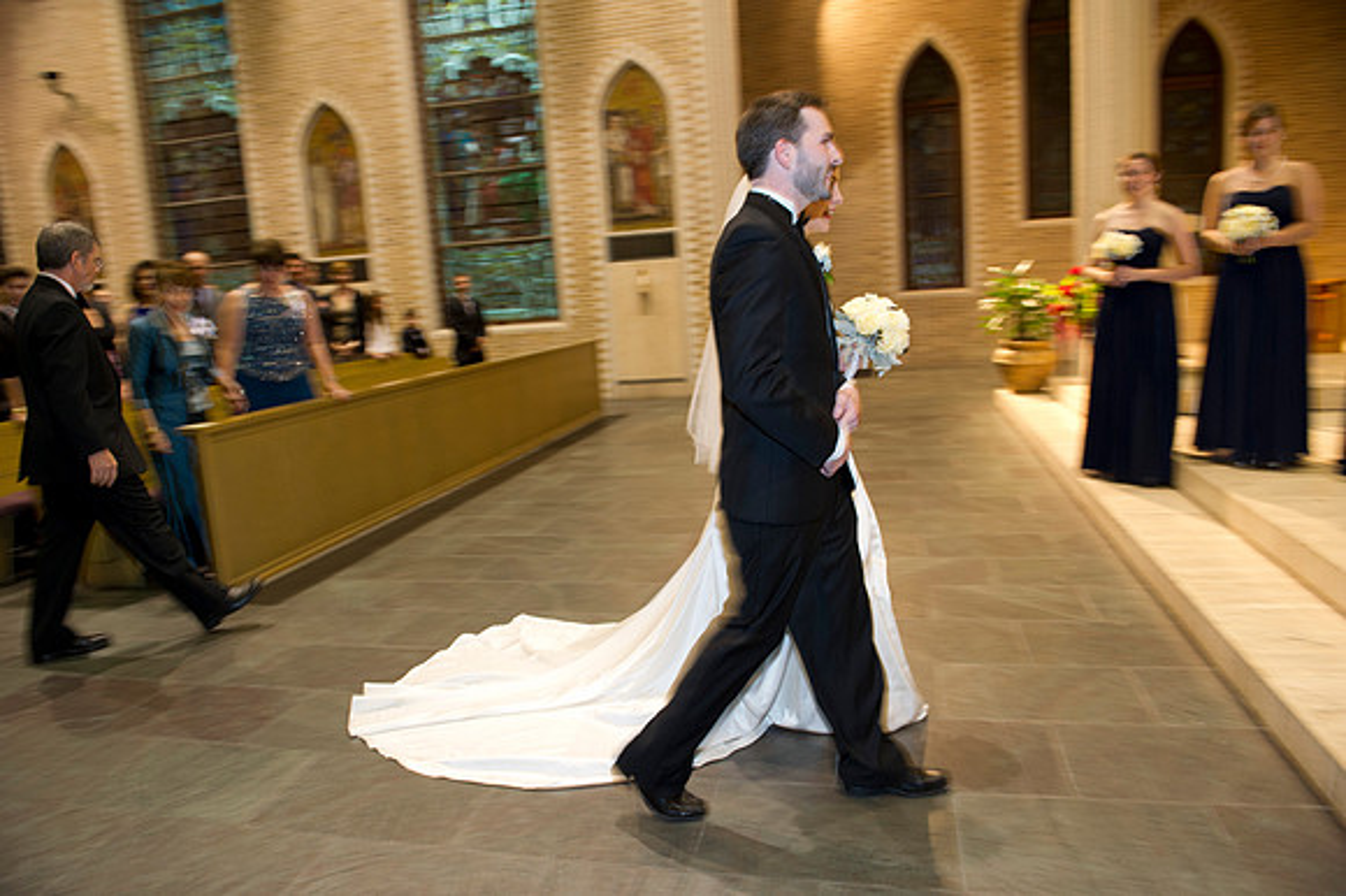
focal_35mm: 24
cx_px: 673
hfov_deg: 73.8
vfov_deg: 53.1
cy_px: 448
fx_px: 897
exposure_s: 1/25
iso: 1250
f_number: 4
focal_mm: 24
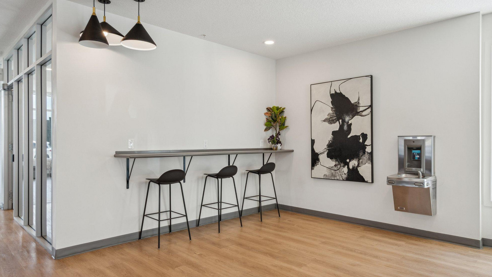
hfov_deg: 76.3
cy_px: 139
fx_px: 313
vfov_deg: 47.7
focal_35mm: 24
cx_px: 254
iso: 800
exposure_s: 1/160
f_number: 7.1
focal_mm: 22
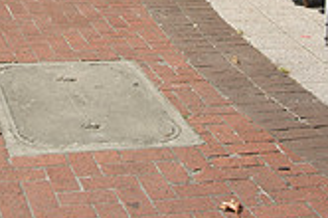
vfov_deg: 11.4
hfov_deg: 18.1
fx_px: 1018
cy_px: -155
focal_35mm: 112
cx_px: 51
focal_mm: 32
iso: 200
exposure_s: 1/250
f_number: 8
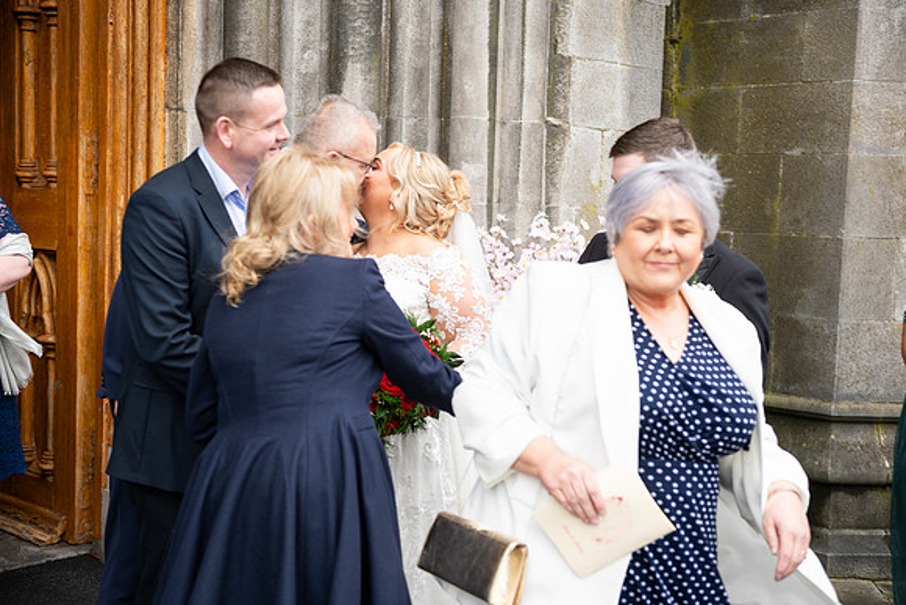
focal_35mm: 50
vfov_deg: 27.0
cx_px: 453
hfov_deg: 39.6
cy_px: 302
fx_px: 1259
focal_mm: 50
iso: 125
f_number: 3.5
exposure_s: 1/160
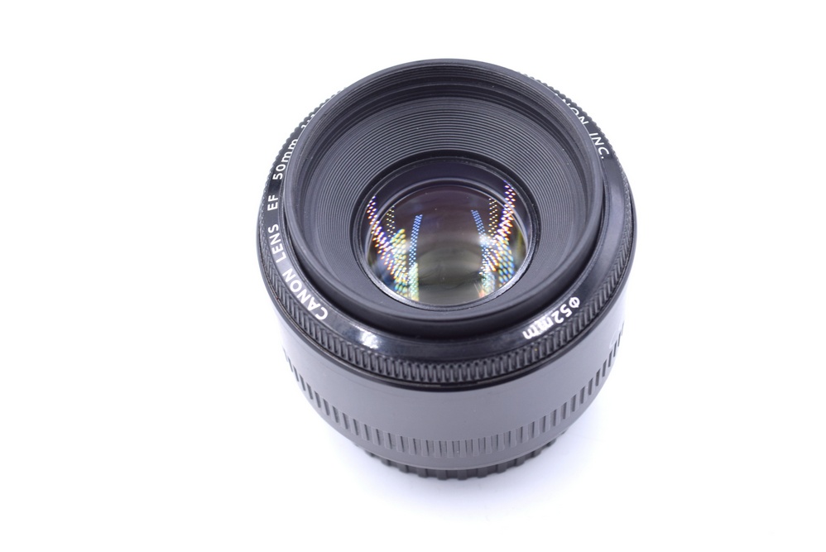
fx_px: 1894
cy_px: 276
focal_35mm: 82
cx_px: 413
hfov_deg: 24.6
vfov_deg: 16.6
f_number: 7.1
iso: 400
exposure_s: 1/125
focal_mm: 55
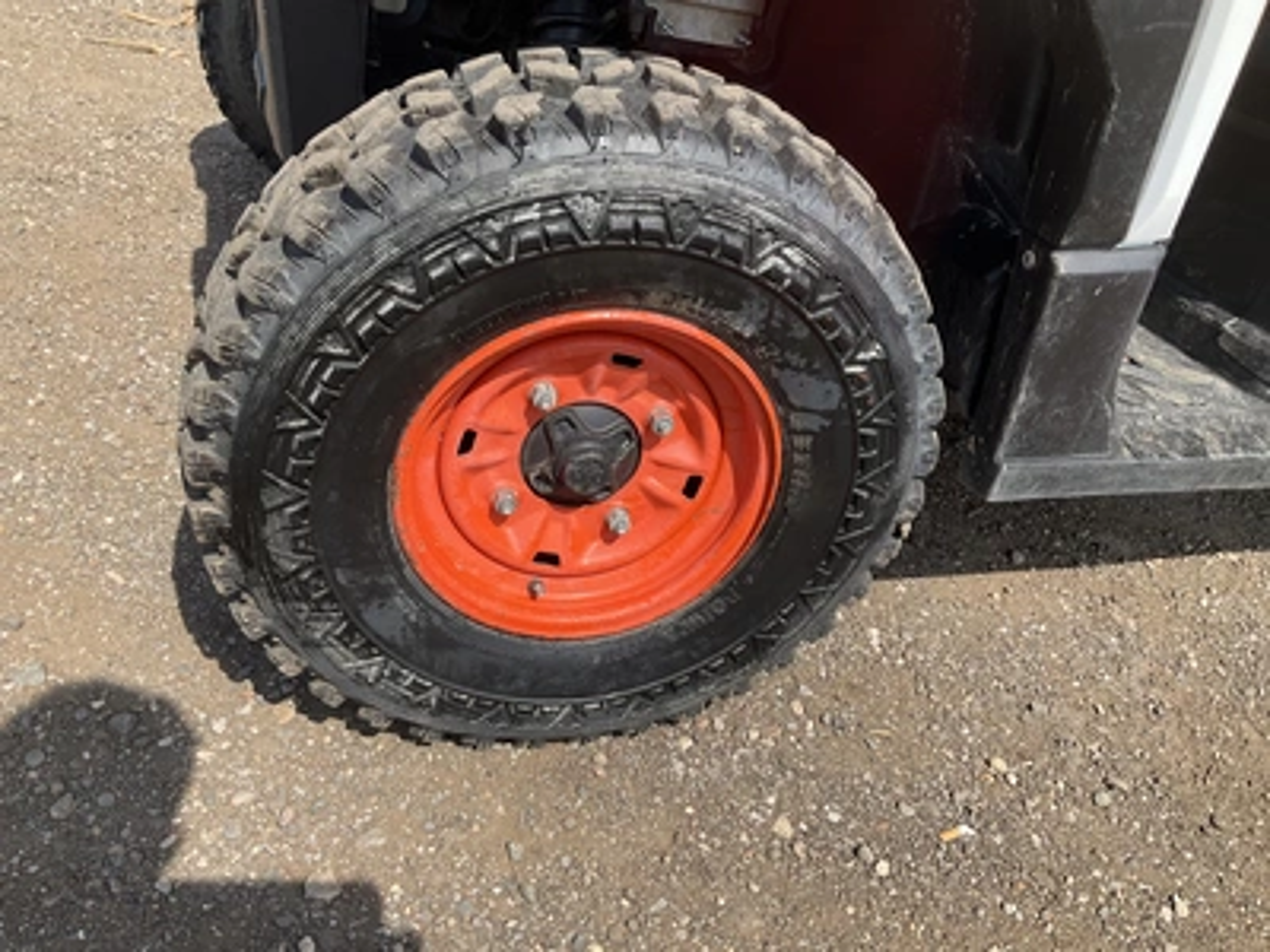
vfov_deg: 48.2
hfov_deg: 61.7
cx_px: 635
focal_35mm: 29
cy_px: 476
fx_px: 1064
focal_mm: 3
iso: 25
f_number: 1.8
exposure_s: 1/912
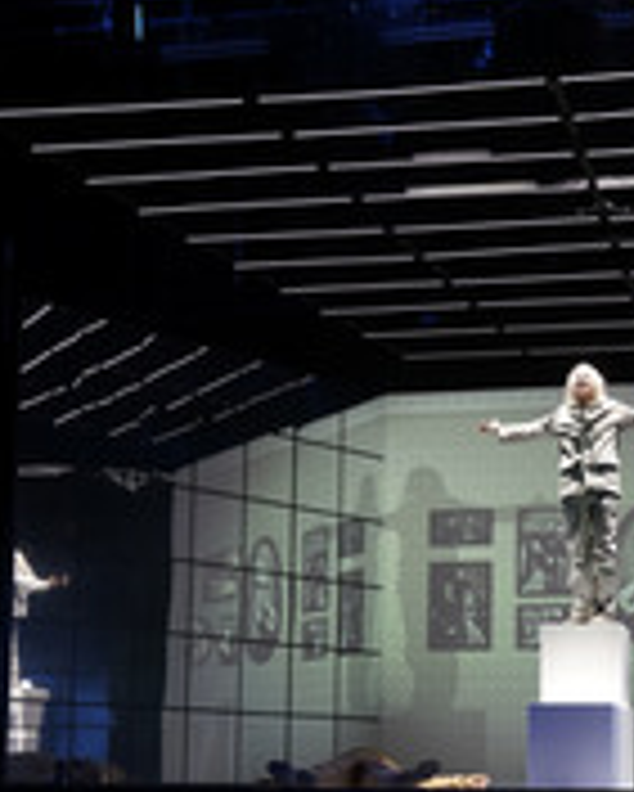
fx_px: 1804
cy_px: 549
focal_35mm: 77
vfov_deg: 24.6
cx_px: 564
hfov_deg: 19.6
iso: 1000
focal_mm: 32
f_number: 5.6
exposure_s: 1/160
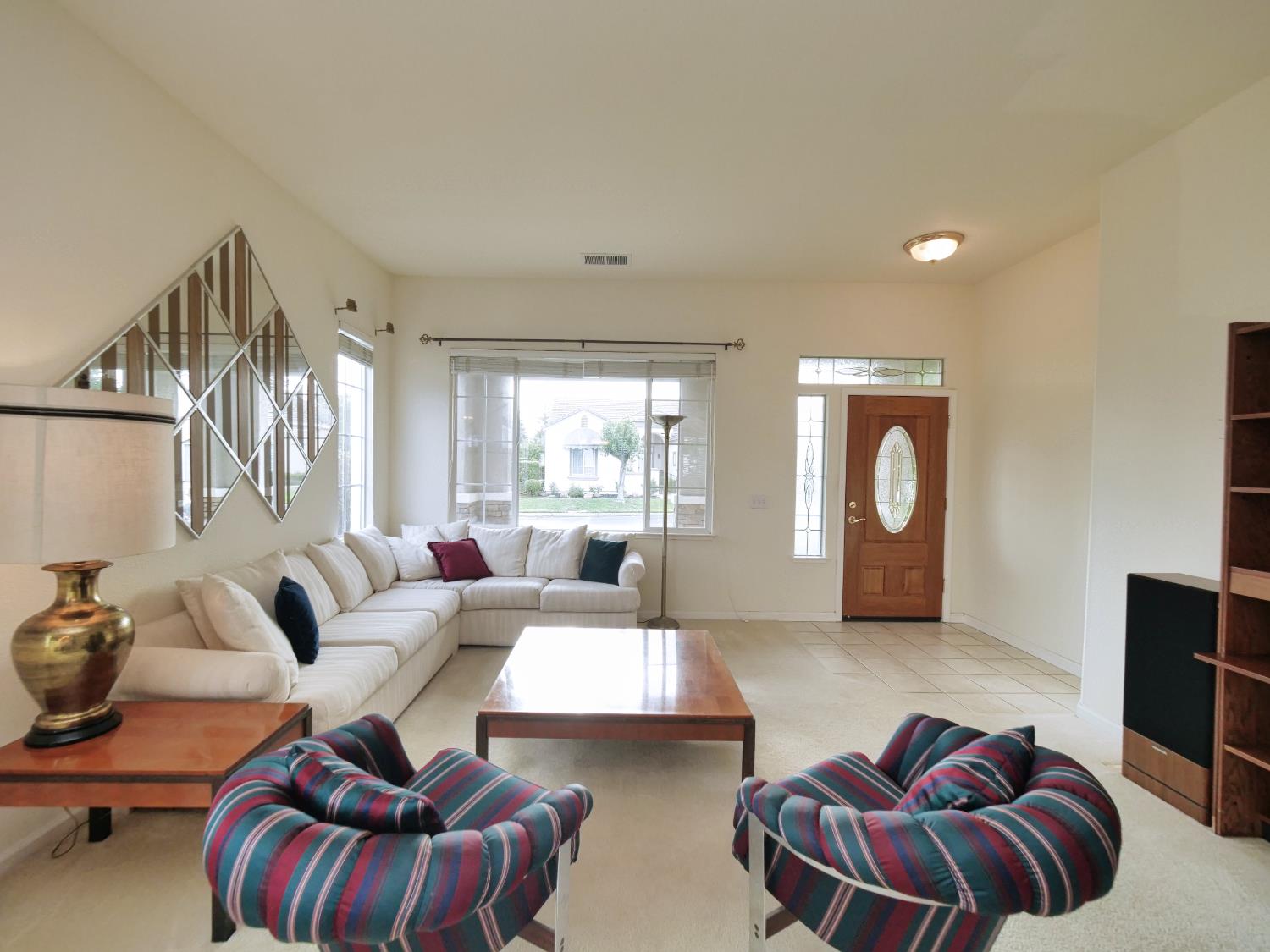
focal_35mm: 14
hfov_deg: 102.1
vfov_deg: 85.7
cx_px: 635
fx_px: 514
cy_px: 476
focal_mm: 7
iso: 800
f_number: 4.5
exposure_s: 1/160
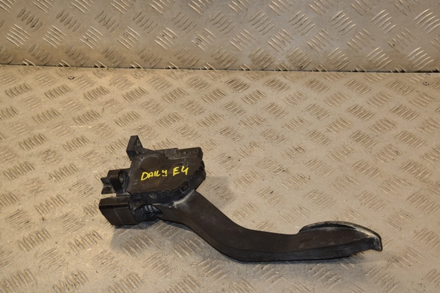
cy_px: 146
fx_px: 641
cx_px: 220
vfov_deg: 25.7
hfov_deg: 37.9
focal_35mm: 52
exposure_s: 1/200
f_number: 10
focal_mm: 35
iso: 800
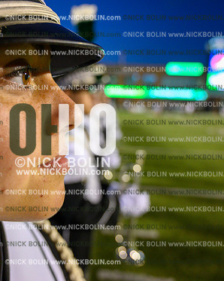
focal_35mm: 35
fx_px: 290
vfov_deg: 51.6
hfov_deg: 41.2
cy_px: 139
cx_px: 62
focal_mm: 24
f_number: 4
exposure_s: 1/200
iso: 2000
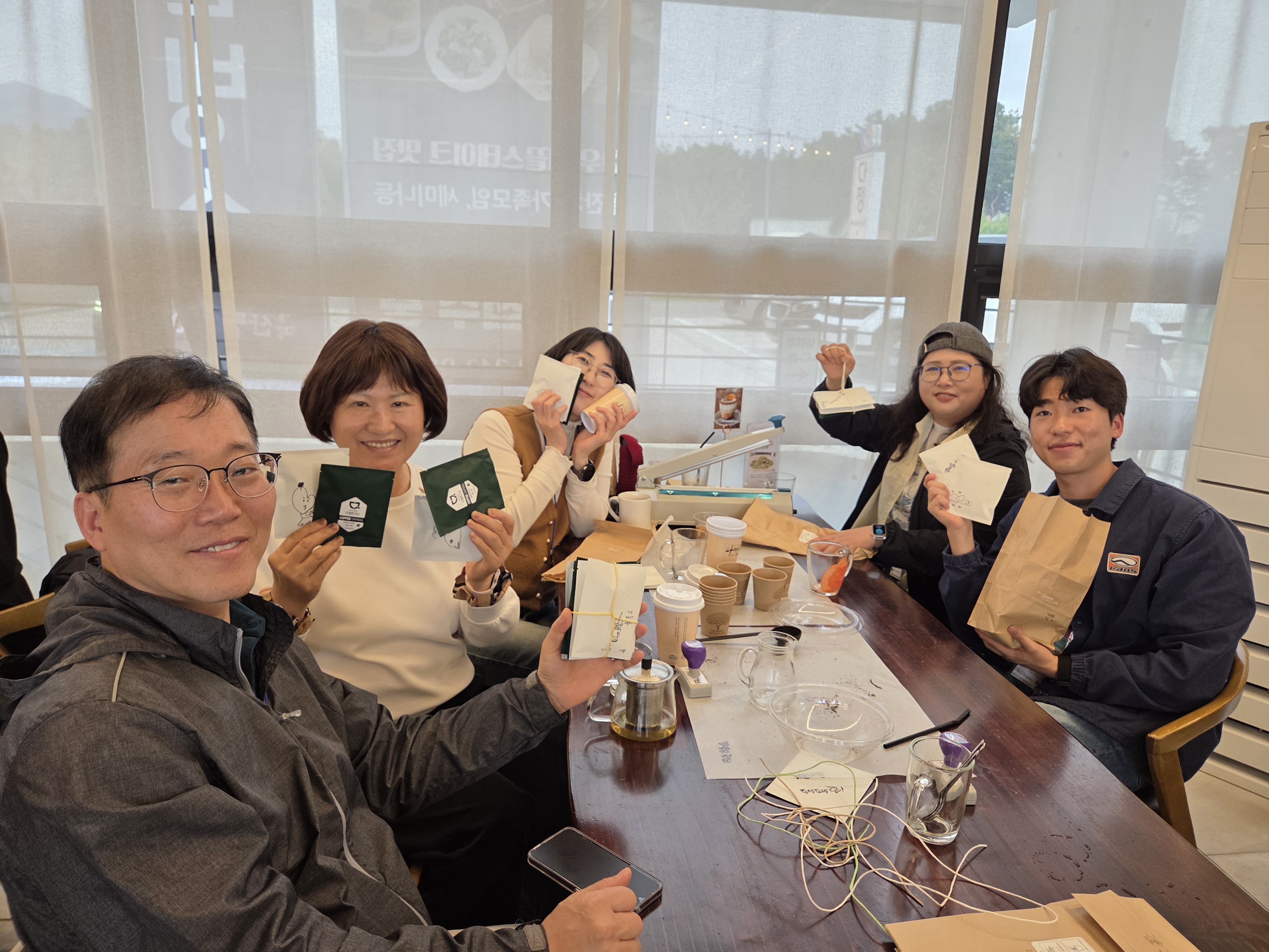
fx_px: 843
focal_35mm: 23
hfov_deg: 73.9
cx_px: 634
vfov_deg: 58.9
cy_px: 476
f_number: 1.8
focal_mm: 5.4
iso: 125
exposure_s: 1/120
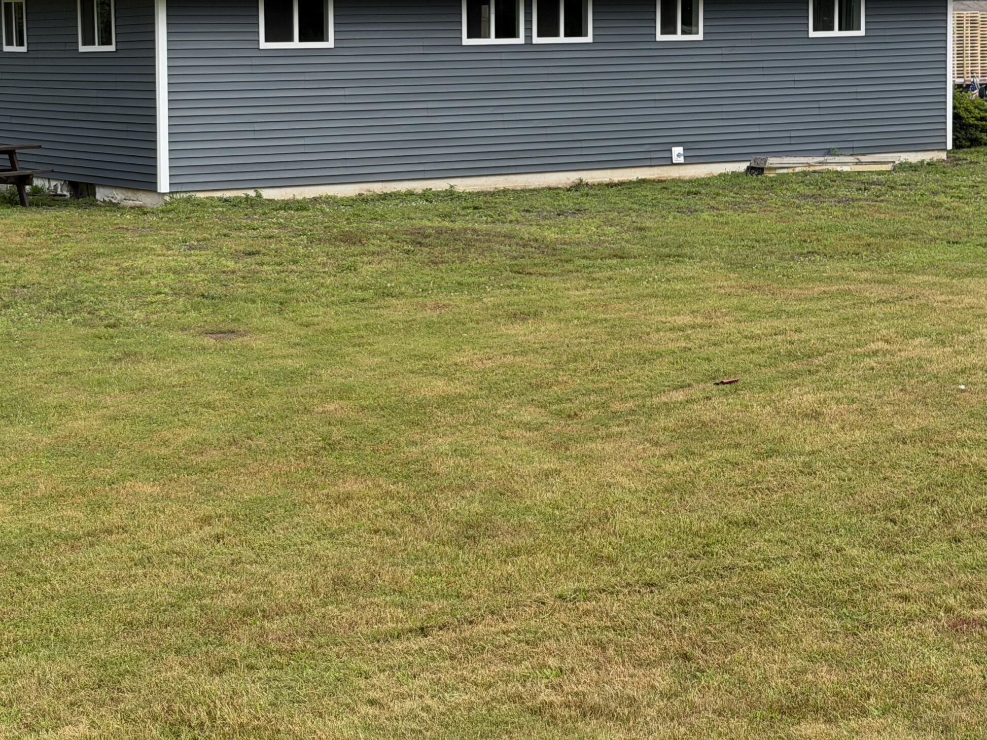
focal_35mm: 74
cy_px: 170
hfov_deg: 26.1
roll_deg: +1.0
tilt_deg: -4.2
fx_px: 2110
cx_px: 290
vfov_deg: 19.7
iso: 64
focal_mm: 6.76
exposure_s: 1/1795
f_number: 1.78
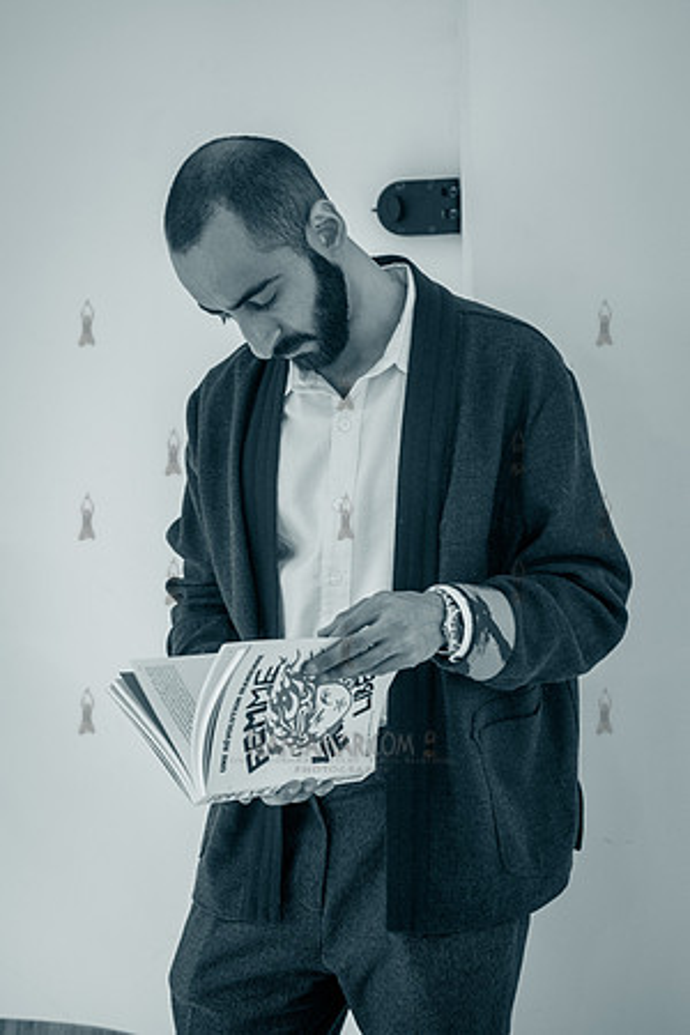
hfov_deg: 17.1
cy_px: 518
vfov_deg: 25.4
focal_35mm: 80
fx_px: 2300
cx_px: 345
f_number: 4.5
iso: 1600
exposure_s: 1/125
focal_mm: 80
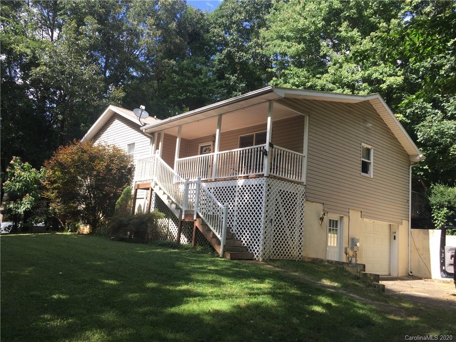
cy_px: 171
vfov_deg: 48.2
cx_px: 228
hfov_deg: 61.7
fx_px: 382
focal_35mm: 29
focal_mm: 4.15
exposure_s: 1/514
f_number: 2.2
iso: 32
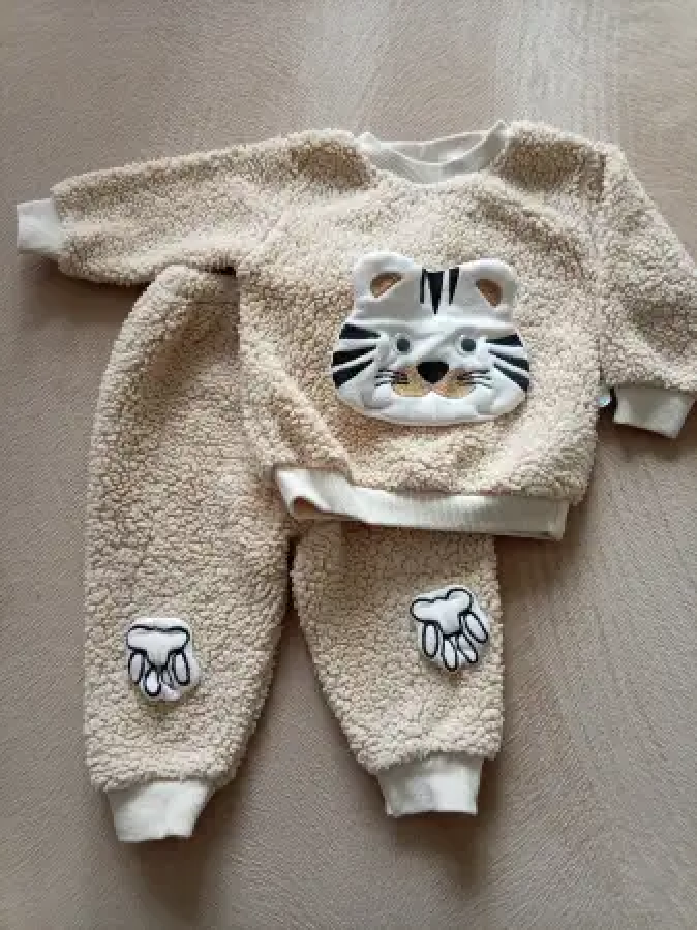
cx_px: 348
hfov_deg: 54.8
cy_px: 465
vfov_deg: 69.4
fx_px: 672
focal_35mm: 25
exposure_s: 1/25
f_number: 1.8
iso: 241
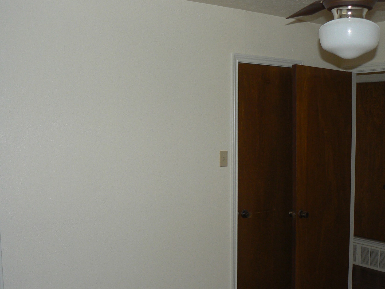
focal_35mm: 45
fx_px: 501
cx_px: 232
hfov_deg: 41.9
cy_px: 167
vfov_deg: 32.1
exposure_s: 1/30
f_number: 2.8
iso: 100
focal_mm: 6
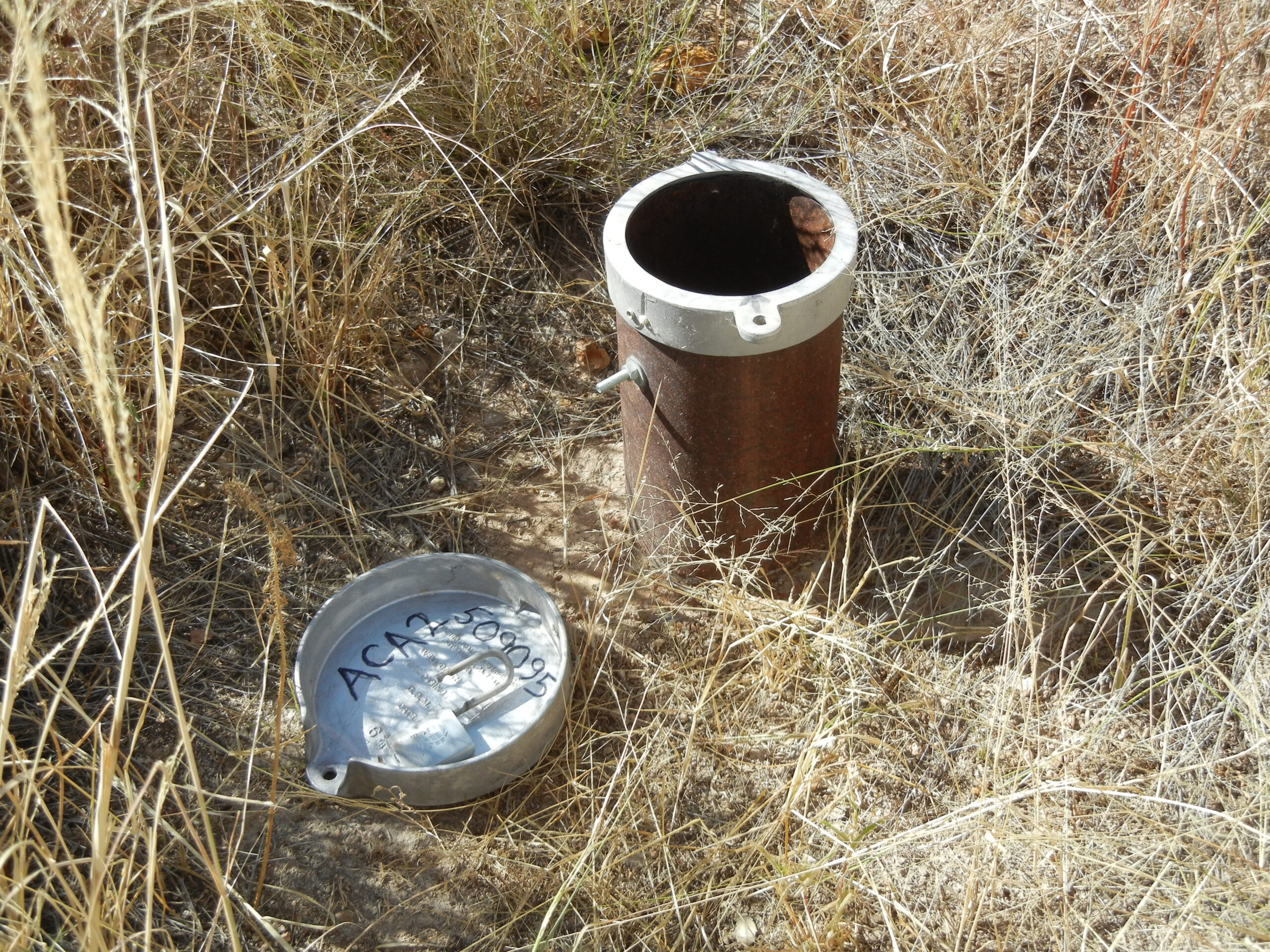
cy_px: 476
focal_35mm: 52
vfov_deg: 28.0
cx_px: 635
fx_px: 1908
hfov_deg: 36.8
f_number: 3.9
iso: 160
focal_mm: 9.3
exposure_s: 1/574
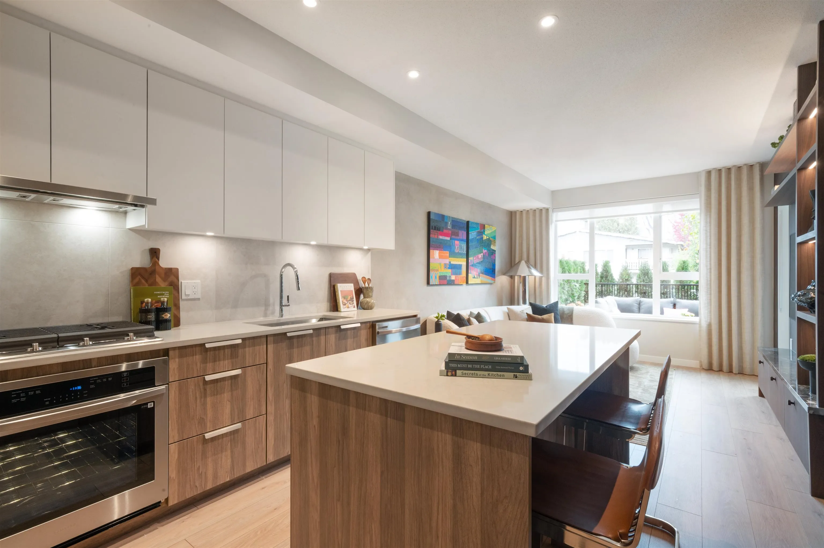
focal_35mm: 16
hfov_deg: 96.8
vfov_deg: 73.7
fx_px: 366
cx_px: 412
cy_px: 274
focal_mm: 16
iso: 320
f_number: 20
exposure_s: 1/1.67
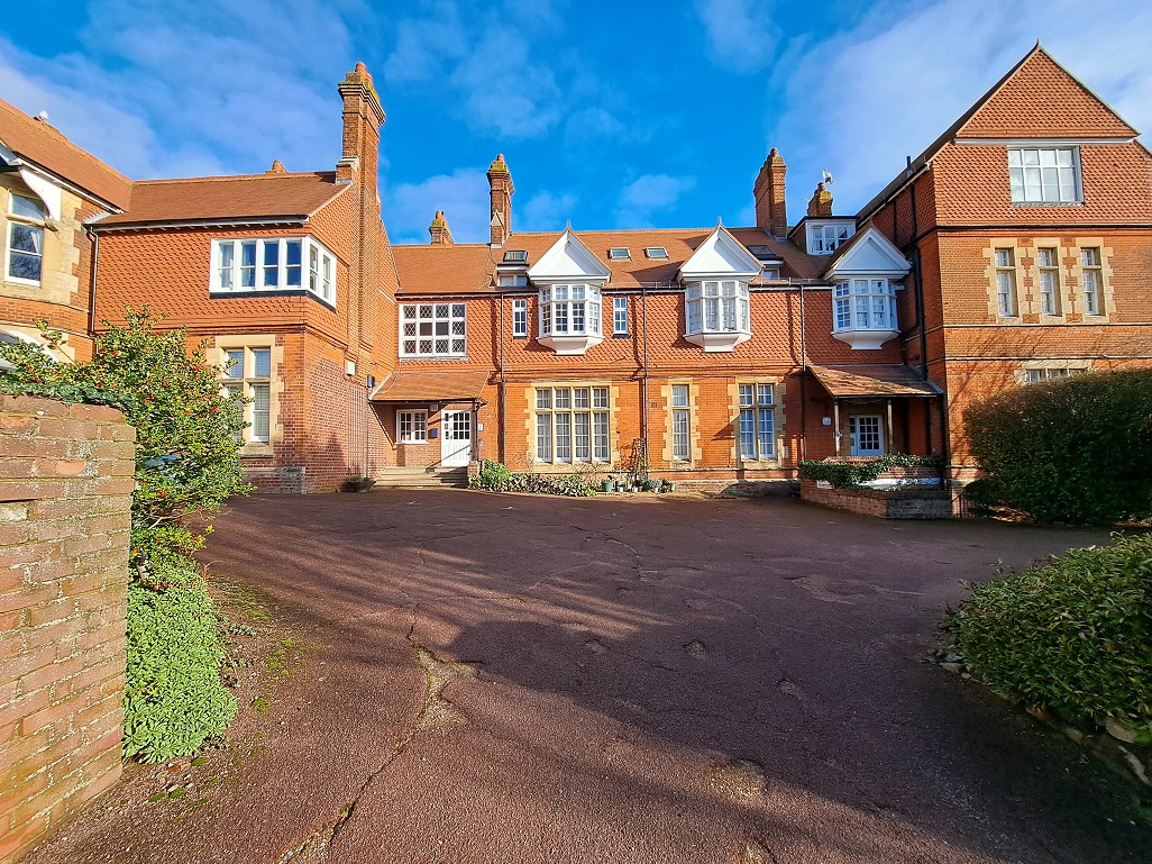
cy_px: 432
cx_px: 576
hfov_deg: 106.2
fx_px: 433
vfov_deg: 89.9
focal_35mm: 13
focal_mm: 1.74
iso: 50
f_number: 2.2
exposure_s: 1/873
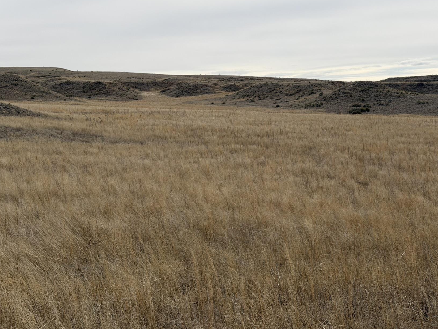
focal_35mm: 60
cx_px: 270
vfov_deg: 24.4
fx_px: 759
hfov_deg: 32.0
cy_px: 164
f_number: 1.78
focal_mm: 6.76
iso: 80
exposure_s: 1/9901
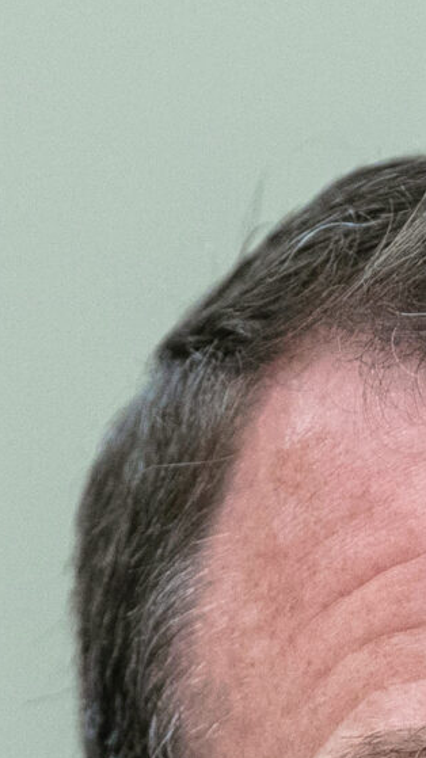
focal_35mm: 600
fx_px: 12062
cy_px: 1140
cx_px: 950
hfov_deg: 2.0
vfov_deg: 3.6
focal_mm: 125
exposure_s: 1/320
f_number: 2.8
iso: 2500
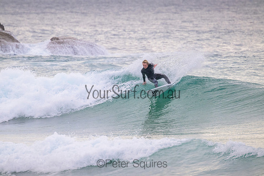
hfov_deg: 2.6
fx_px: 5868
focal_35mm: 800
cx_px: 132
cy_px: 88
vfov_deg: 1.7
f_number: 11
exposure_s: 1/1250
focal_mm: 800
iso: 1800
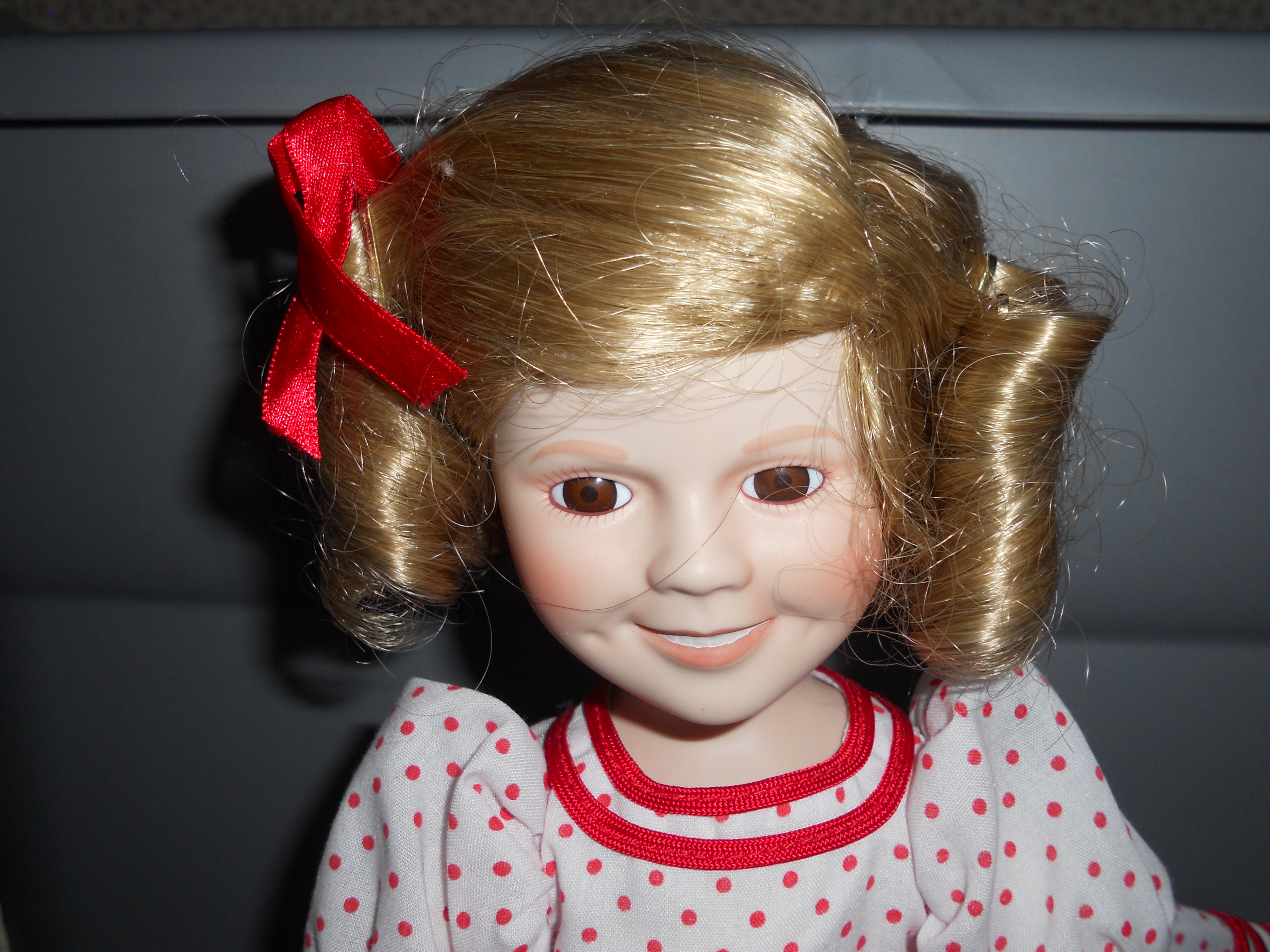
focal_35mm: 32
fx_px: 1174
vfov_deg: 44.2
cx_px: 635
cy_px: 476
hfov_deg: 56.8
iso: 80
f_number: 8.8
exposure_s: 1/25
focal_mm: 5.8
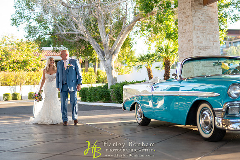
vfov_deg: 23.2
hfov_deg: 34.3
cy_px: 67
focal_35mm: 58
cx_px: 125
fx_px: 389
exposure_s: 1/400
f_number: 1.4
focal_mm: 50
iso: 100
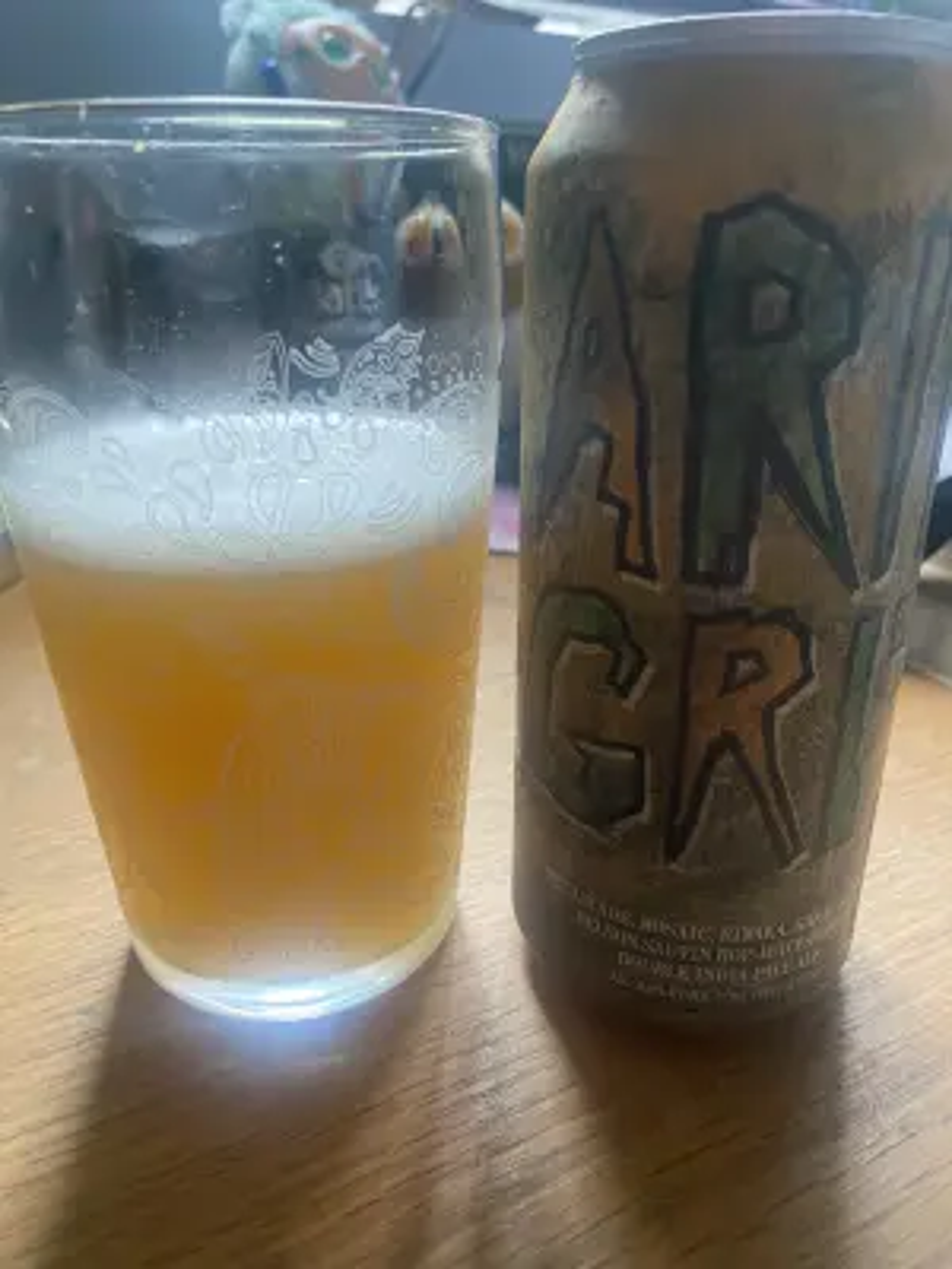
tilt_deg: -21.4
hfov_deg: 53.1
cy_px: 634
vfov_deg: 67.3
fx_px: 953
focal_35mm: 26
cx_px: 476
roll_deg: -0.7
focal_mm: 4.25
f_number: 1.8
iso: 320
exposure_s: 1/60
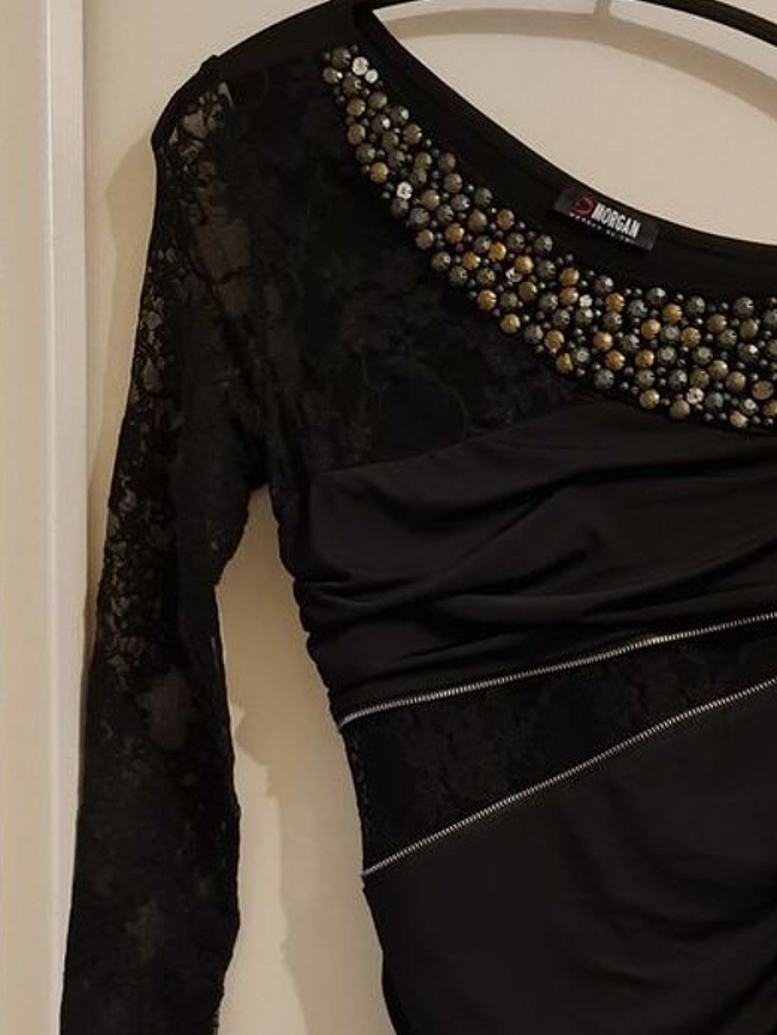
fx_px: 1436
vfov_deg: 38.0
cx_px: 480
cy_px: 846
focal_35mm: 48
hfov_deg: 30.2
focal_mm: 7
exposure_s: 1/25
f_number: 1.8
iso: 1000
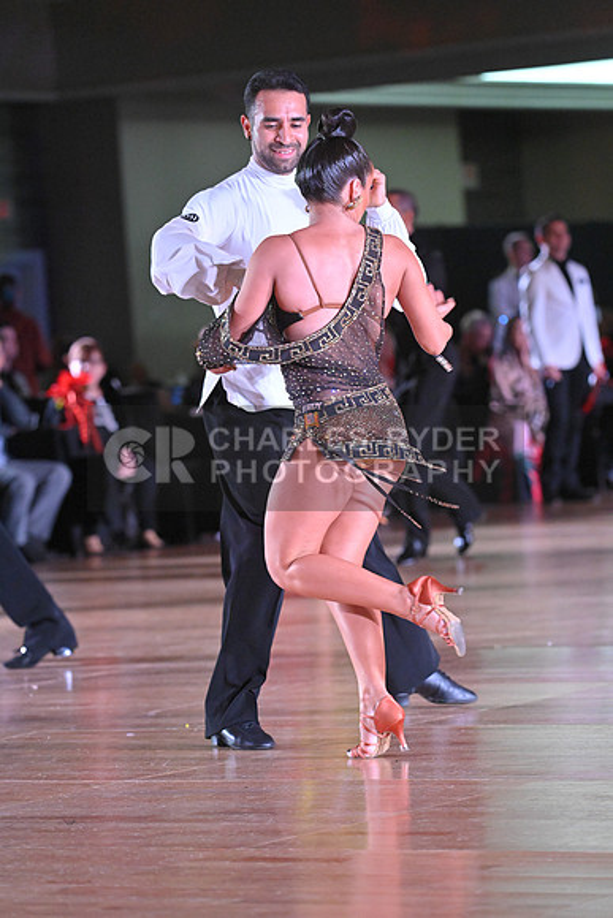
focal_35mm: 160
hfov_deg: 8.6
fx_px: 4084
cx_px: 306
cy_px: 459
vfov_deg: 12.8
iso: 6400
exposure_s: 1/400
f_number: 5
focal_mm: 160
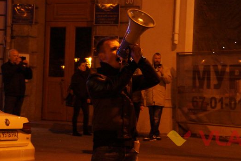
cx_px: 139
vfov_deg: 13.6
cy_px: 75
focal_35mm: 101
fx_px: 676
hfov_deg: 20.2
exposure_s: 1/60
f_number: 5
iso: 3200
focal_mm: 50
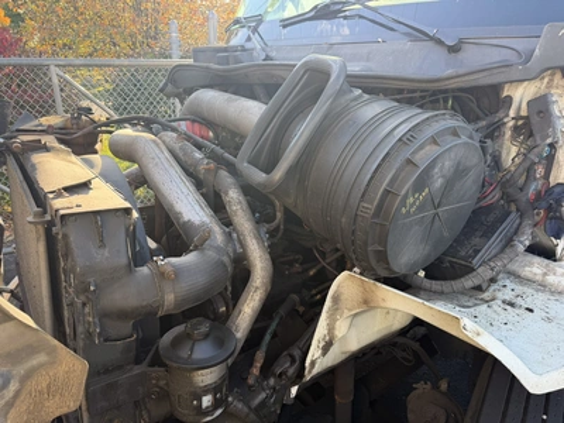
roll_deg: -1.2
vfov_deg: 56.8
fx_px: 391
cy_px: 212
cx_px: 282
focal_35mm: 24
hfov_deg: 71.6
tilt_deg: -17.4
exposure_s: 1/286
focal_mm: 6.76
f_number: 1.78
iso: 80
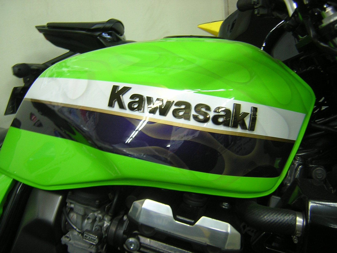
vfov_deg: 39.7
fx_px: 350
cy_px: 126
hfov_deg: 51.4
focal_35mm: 36
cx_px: 168
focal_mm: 4.7
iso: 100
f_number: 2.6
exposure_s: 1/8.6
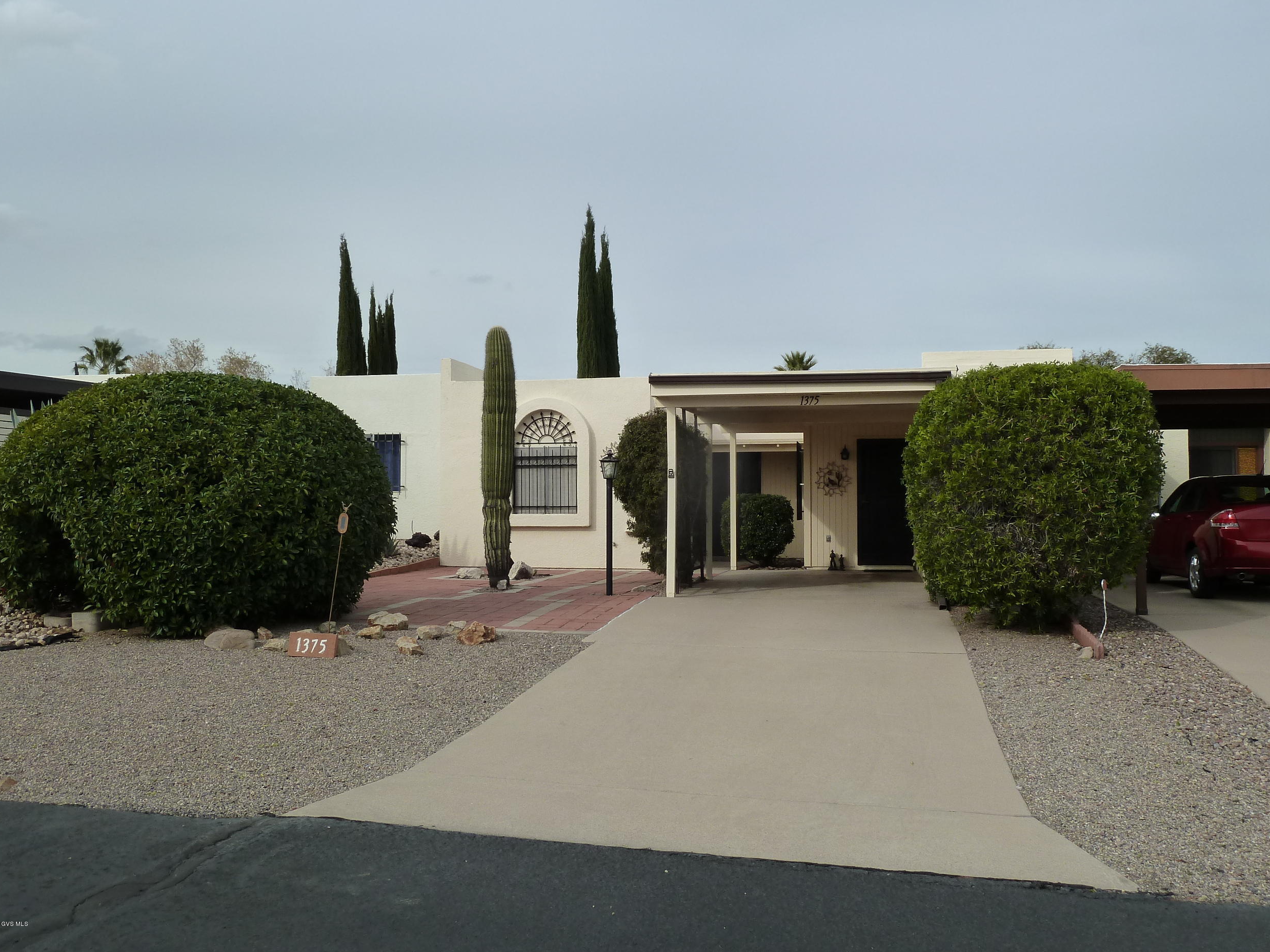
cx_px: 634
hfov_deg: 58.3
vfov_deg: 45.4
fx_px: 1137
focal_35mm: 31
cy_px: 463
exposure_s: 1/500
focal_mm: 5
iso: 125
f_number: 5
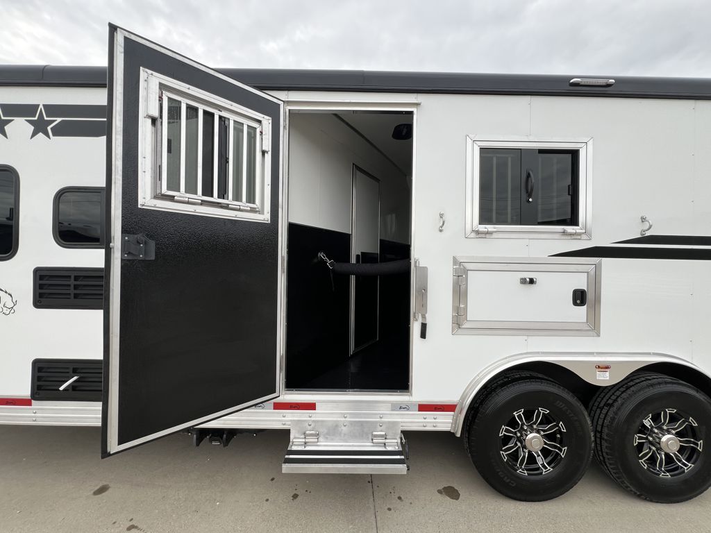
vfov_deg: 89.9
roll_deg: -0.5
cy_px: 266
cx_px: 356
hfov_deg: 106.2
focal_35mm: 13
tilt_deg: -2.3
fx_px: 267
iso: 32
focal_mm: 1.57
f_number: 1.8
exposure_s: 1/189
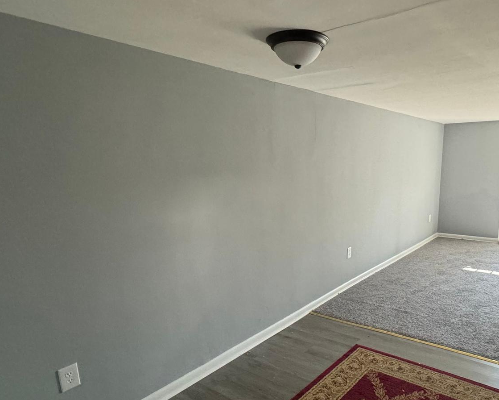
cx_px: 312
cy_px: 244
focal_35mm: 25
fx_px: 369
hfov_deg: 67.0
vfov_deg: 56.3
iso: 500
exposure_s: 1/60
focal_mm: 2.22
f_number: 2.2
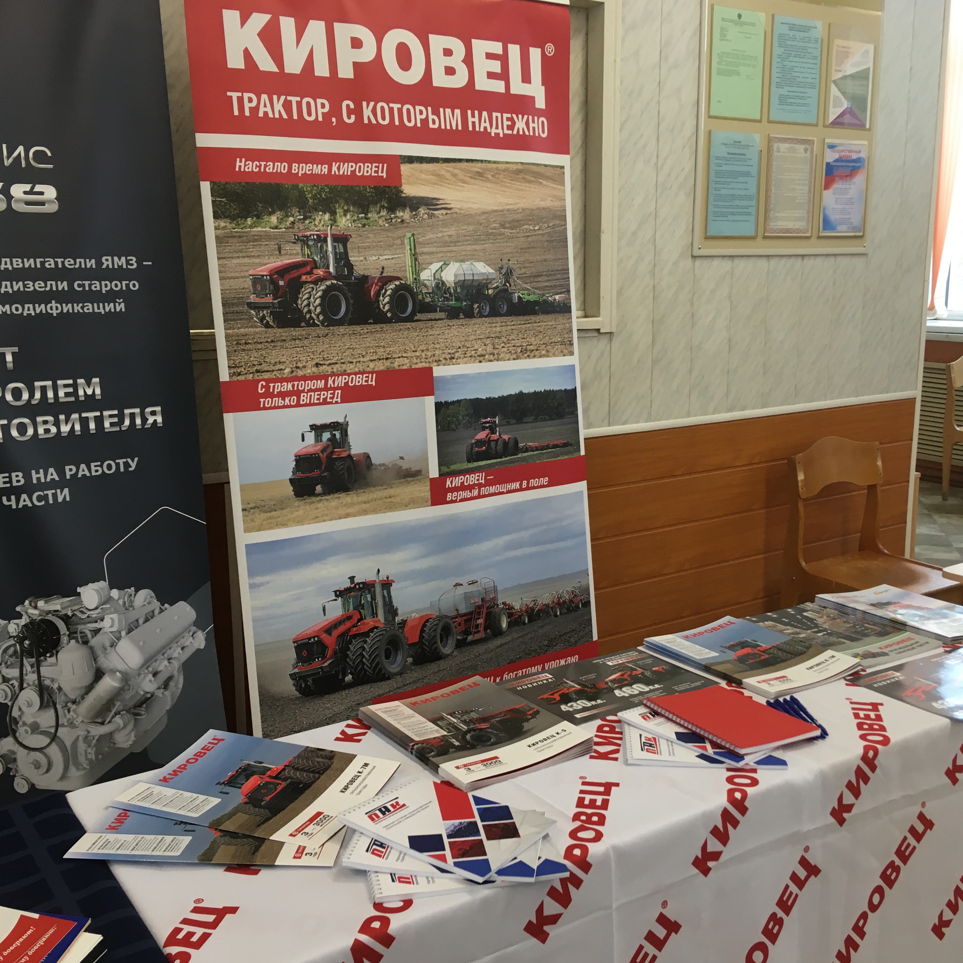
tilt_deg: -12.6
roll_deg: +1.4
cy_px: 484
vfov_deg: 47.2
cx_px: 520
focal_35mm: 35
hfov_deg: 47.2
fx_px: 1102
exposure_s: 1/33
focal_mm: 4.15
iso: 80
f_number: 2.2
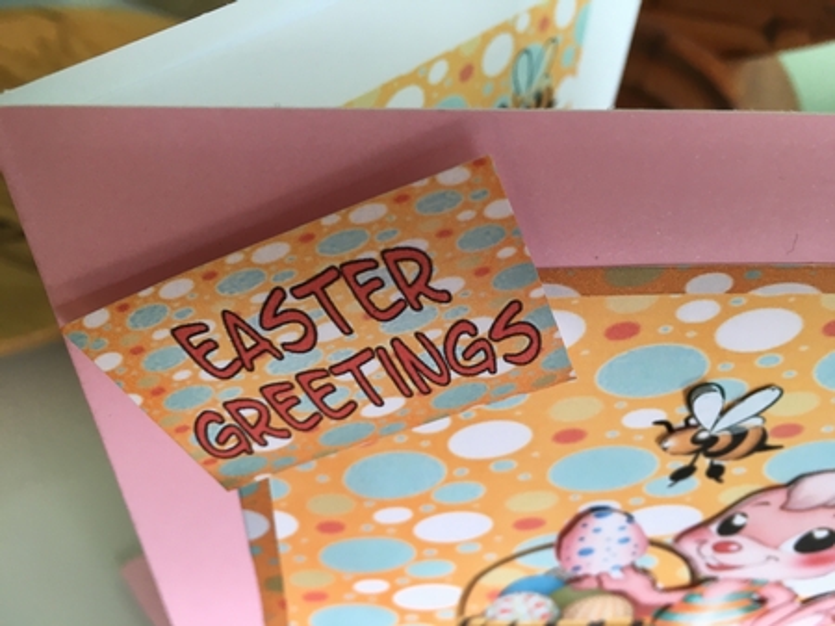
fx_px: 699
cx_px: 418
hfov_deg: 61.7
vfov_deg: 48.2
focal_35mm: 29
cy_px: 313
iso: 40
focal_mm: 4.15
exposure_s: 1/33
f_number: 2.2
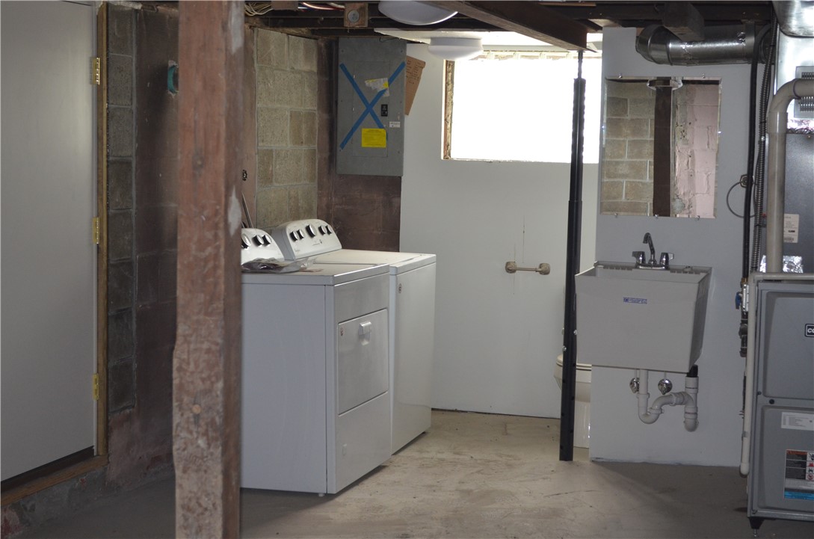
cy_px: 270
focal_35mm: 60
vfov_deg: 22.5
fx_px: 1354
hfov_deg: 33.5
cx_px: 407
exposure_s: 1/60
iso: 900
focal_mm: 40
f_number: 5.3
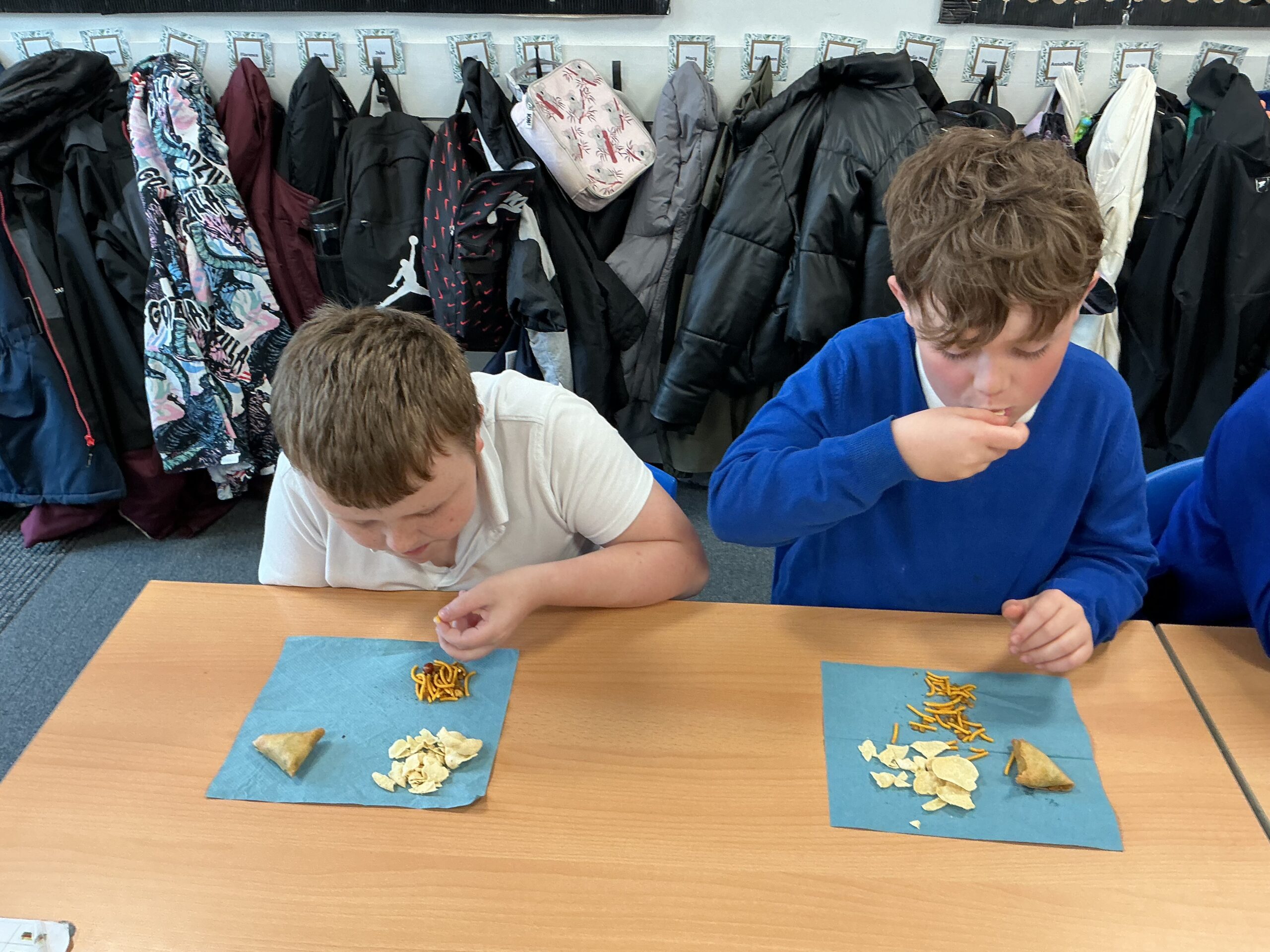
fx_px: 1064
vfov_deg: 48.2
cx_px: 635
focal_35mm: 29
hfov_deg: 61.7
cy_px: 476
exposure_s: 1/50
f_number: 1.8
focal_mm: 3
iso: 100
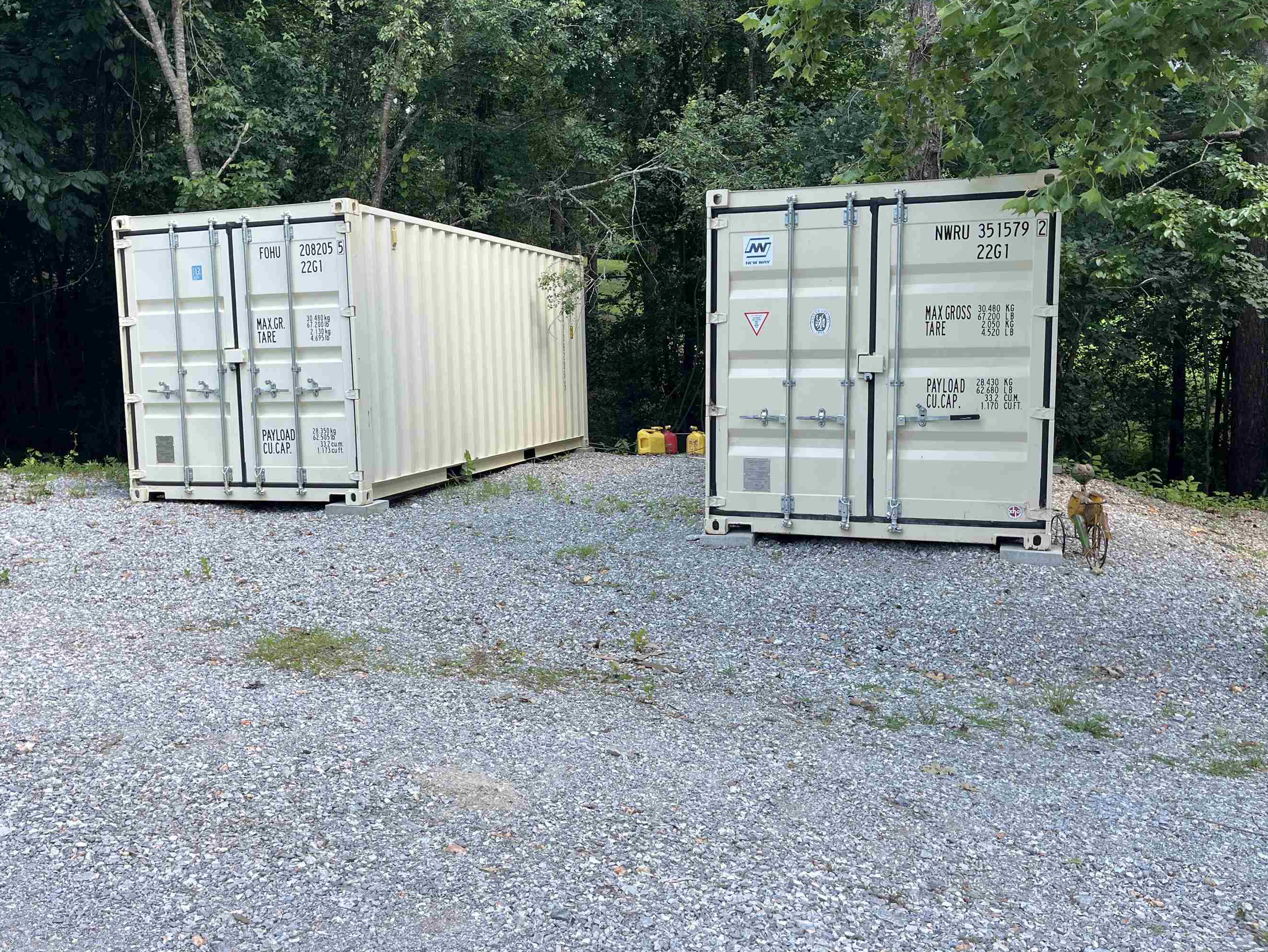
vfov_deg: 46.8
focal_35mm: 30
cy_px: 444
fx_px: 1099
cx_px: 574
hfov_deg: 59.8
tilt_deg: -6.8
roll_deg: +2.6
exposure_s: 1/608
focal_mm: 5.1
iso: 50
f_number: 1.6
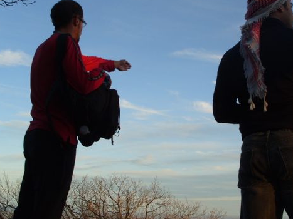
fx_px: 406
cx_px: 182
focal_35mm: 48
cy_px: 71
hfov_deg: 39.4
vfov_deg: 30.0
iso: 80
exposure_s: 1/250
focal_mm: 7.8
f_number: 5.3
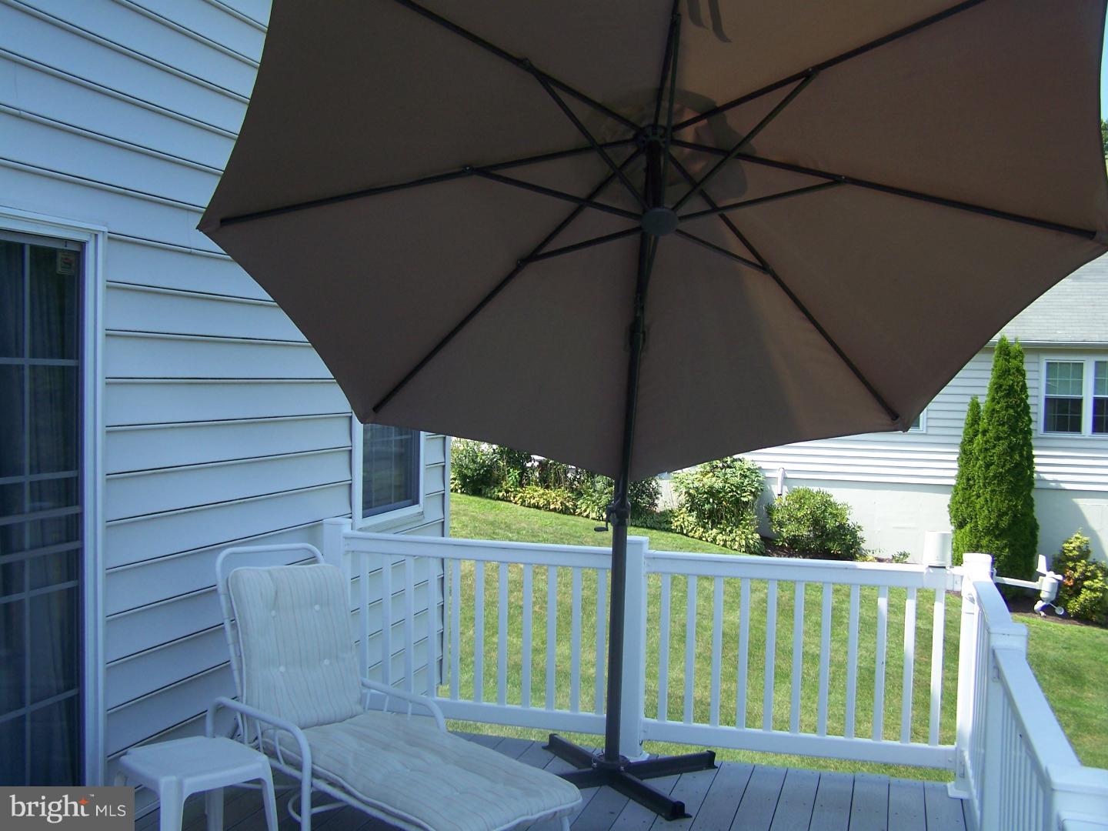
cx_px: 554
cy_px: 416
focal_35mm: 38
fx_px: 1216
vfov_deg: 37.7
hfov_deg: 49.0
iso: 64
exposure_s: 1/320
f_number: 2.8
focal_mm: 6.3
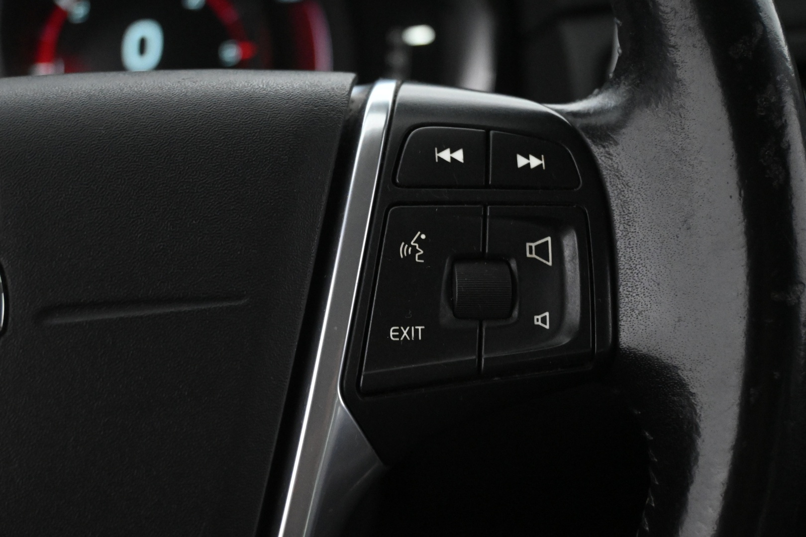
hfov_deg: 40.5
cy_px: 268
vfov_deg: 27.7
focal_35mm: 49
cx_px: 403
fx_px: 1091
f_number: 5
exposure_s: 1/50
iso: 5600
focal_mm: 32.5
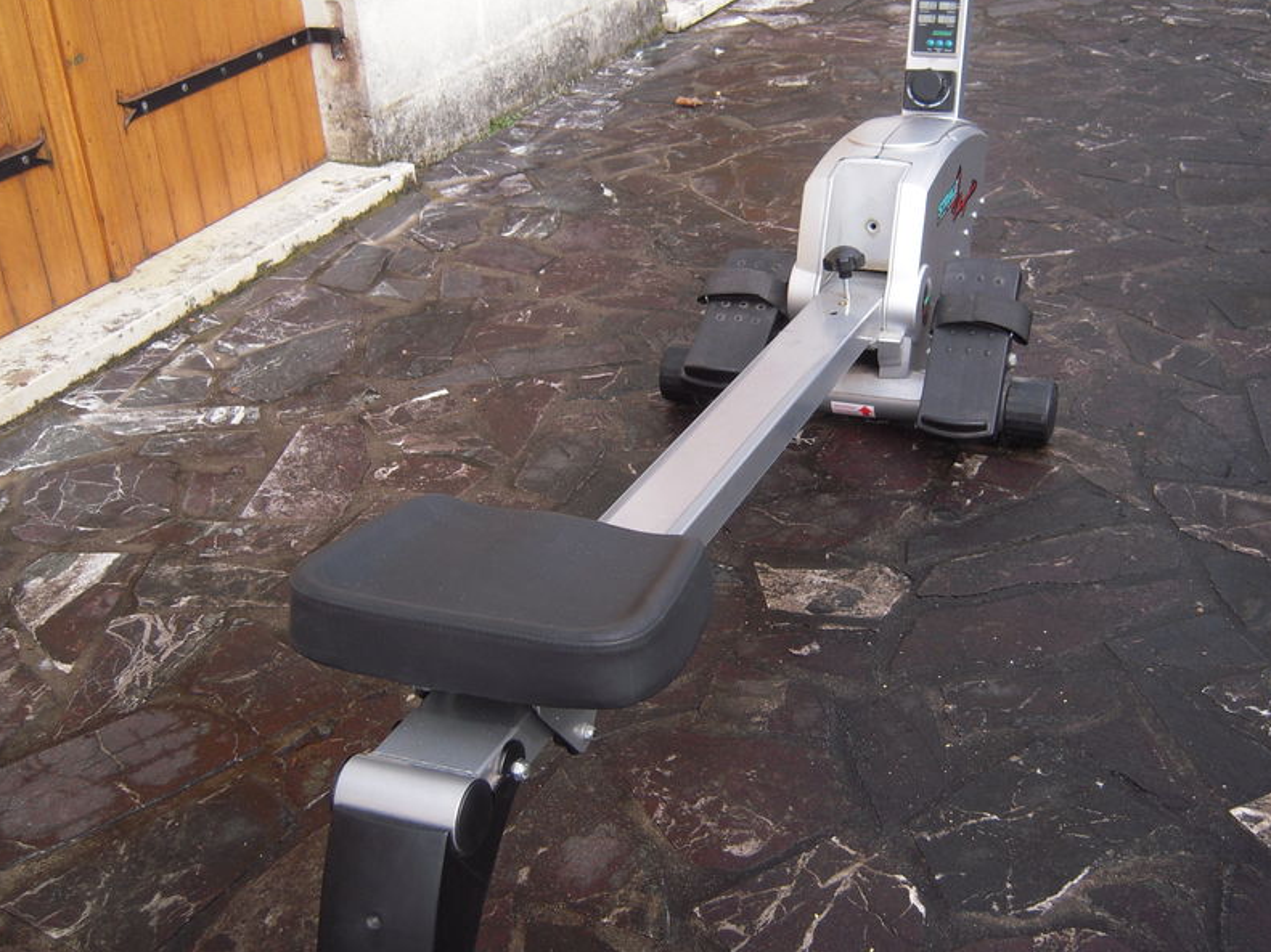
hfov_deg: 43.7
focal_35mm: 43
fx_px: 1579
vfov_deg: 33.5
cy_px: 398
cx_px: 752
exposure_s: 1/400
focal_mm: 6
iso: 100
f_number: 2.9
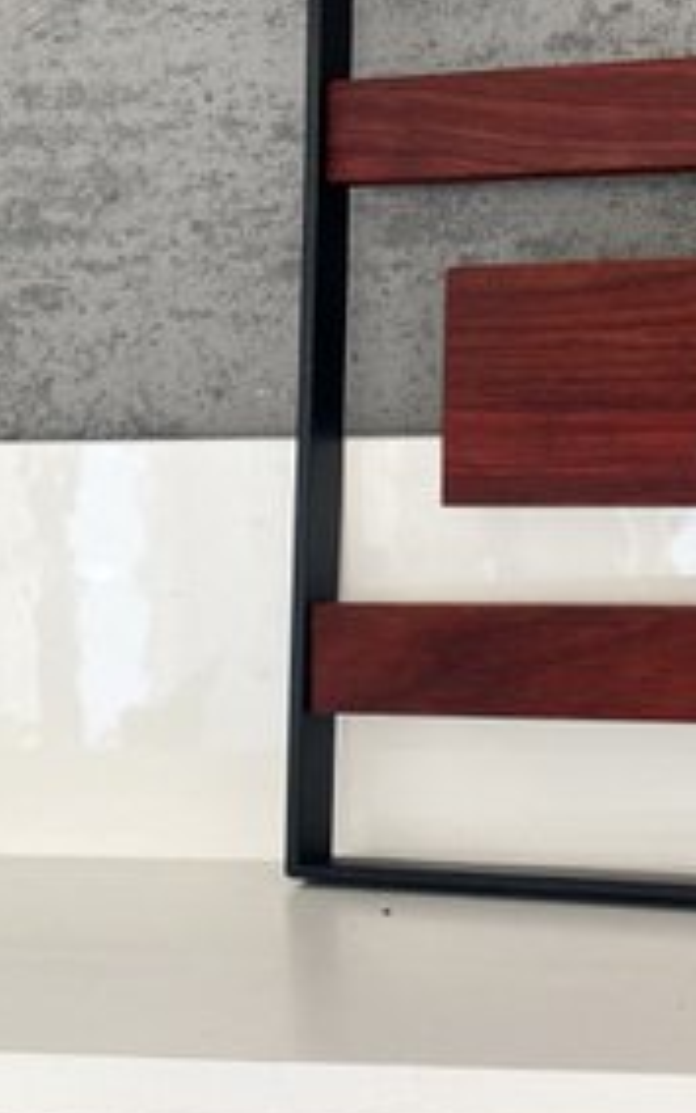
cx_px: 845
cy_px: 287
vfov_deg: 26.2
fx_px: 2366
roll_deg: +0.9
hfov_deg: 16.0
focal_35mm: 78
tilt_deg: +2.0
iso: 125
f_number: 1.8
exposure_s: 1/121
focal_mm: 4.25
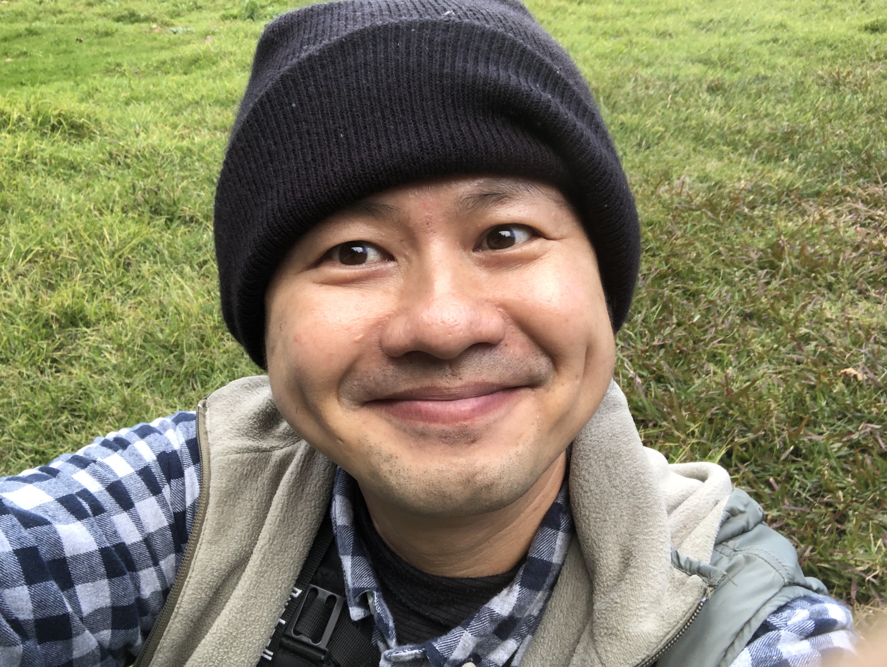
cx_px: 444
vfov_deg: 44.2
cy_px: 334
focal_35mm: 32
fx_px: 820
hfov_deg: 56.8
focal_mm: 2.87
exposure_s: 1/120
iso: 32
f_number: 2.2
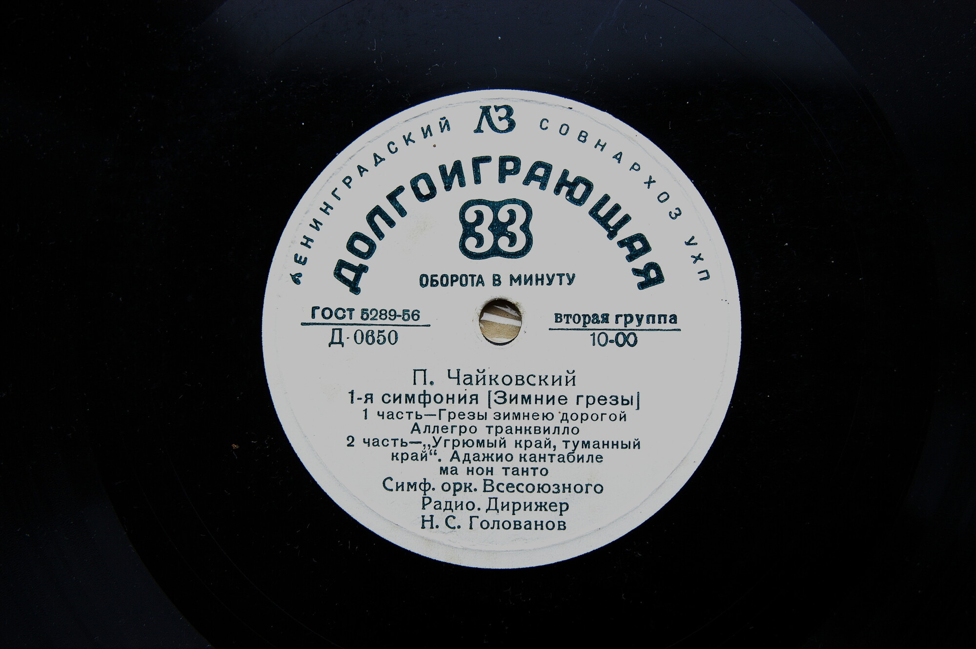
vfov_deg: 25.7
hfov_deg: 37.9
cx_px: 488
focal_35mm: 52
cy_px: 324
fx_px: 1422
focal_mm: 35
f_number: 4
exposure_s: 1/60
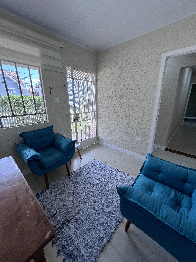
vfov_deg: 106.2
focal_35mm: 13
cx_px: 98
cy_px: 131
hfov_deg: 89.9
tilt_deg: -17.2
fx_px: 98
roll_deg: +0.5
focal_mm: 1.57
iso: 32
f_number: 1.8
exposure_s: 1/147
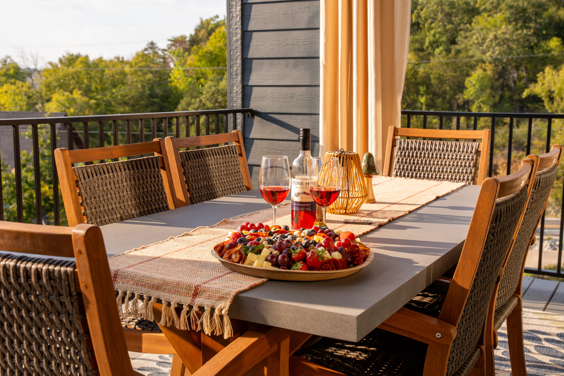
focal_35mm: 44
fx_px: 694
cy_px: 188
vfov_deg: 30.3
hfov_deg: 44.2
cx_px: 282
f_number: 8
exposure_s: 1/200
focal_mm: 44.3
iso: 250
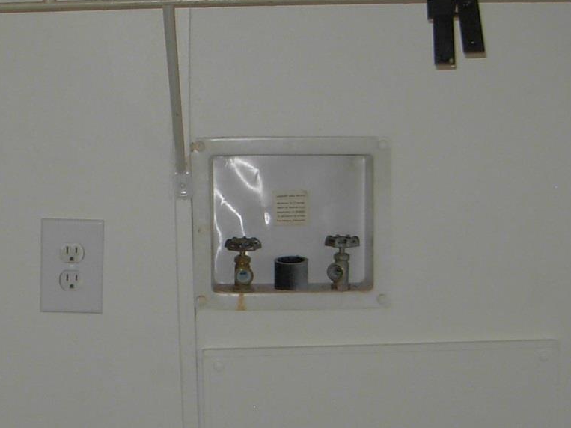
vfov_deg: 14.5
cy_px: 267
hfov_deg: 19.2
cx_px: 235
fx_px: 1682
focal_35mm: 102
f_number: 2.9
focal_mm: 6.3
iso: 79
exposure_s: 1/22.6
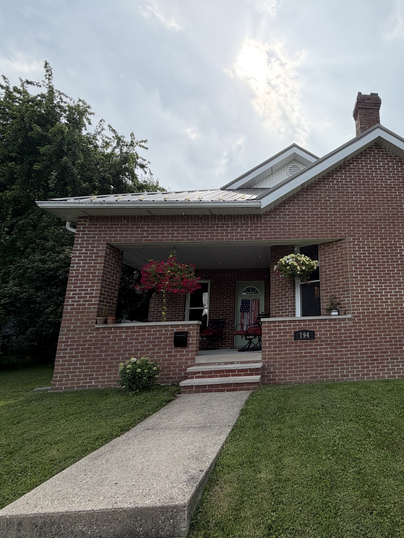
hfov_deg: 63.1
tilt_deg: +12.3
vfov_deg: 84.7
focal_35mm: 19
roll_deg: +2.3
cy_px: 268
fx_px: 296
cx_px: 320
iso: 25
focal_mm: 2.22
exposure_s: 1/799
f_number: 2.2
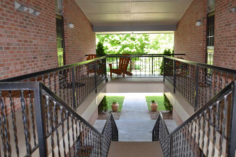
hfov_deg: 61.8
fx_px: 197
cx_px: 128
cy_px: 81
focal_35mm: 30
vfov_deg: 43.6
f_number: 4
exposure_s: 1/125
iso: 320
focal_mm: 18
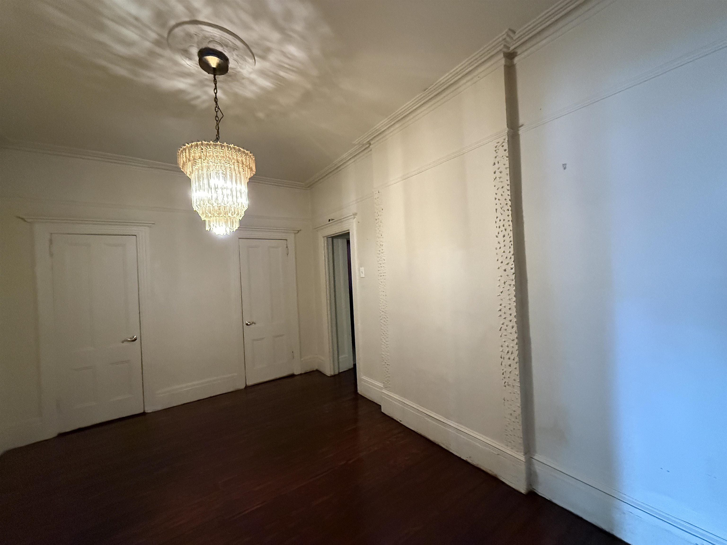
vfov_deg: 85.7
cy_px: 272
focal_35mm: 14
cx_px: 364
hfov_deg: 102.1
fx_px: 294
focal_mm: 2.22
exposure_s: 1/60
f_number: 2.2
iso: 1000
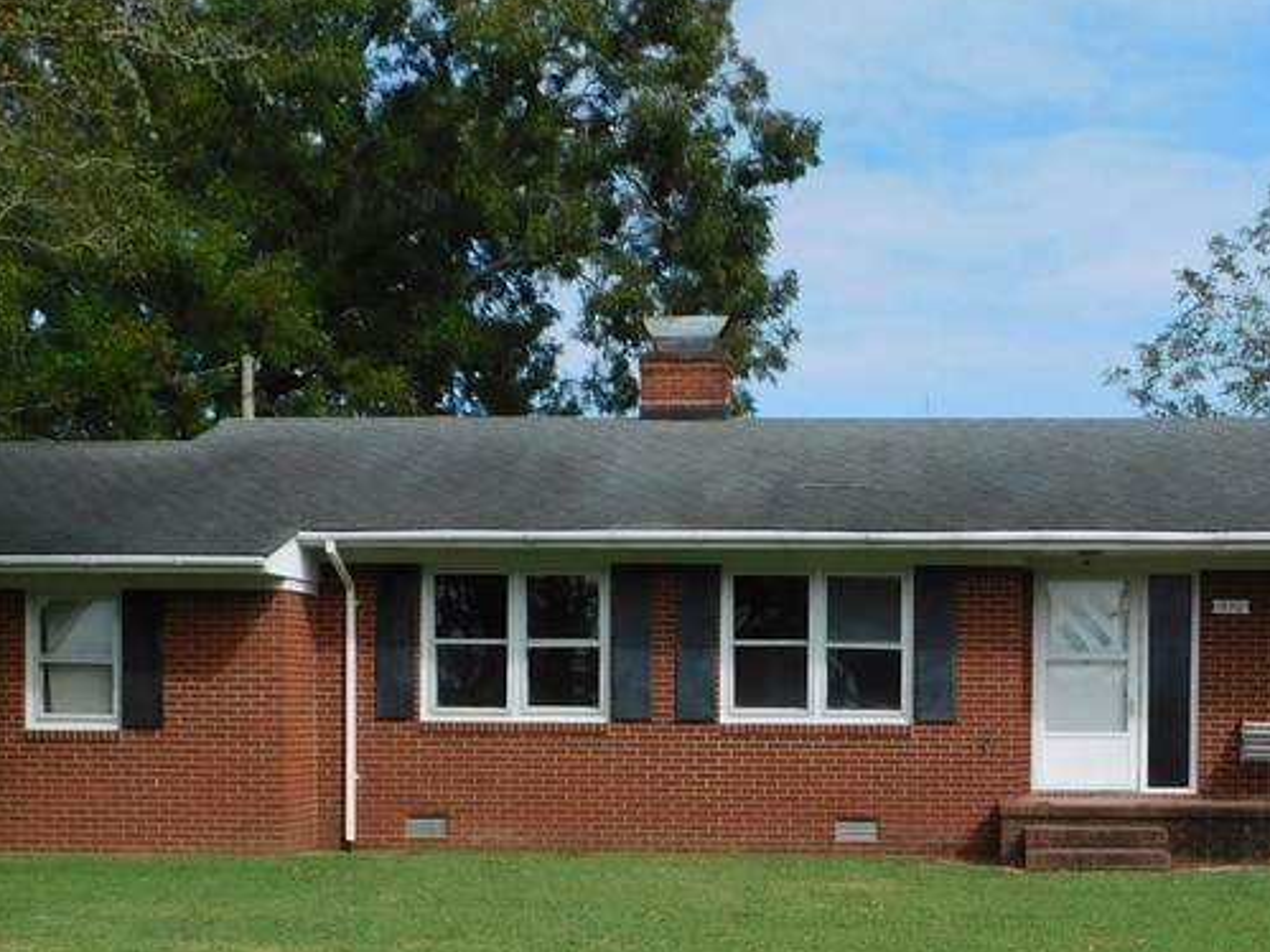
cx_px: 886
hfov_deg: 32.3
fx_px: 2164
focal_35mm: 59
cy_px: 799
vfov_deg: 24.3
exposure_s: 1/500
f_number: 6
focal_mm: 4
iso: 125
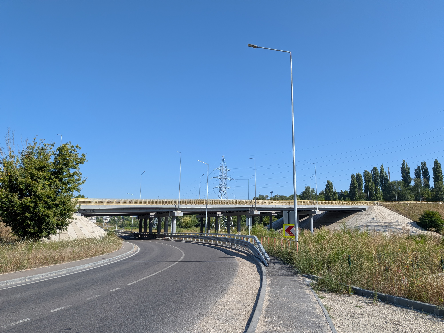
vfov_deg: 56.8
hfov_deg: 71.6
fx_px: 308
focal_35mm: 24
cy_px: 166
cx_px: 222
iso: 29
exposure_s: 1/1190
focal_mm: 4.53
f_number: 1.7
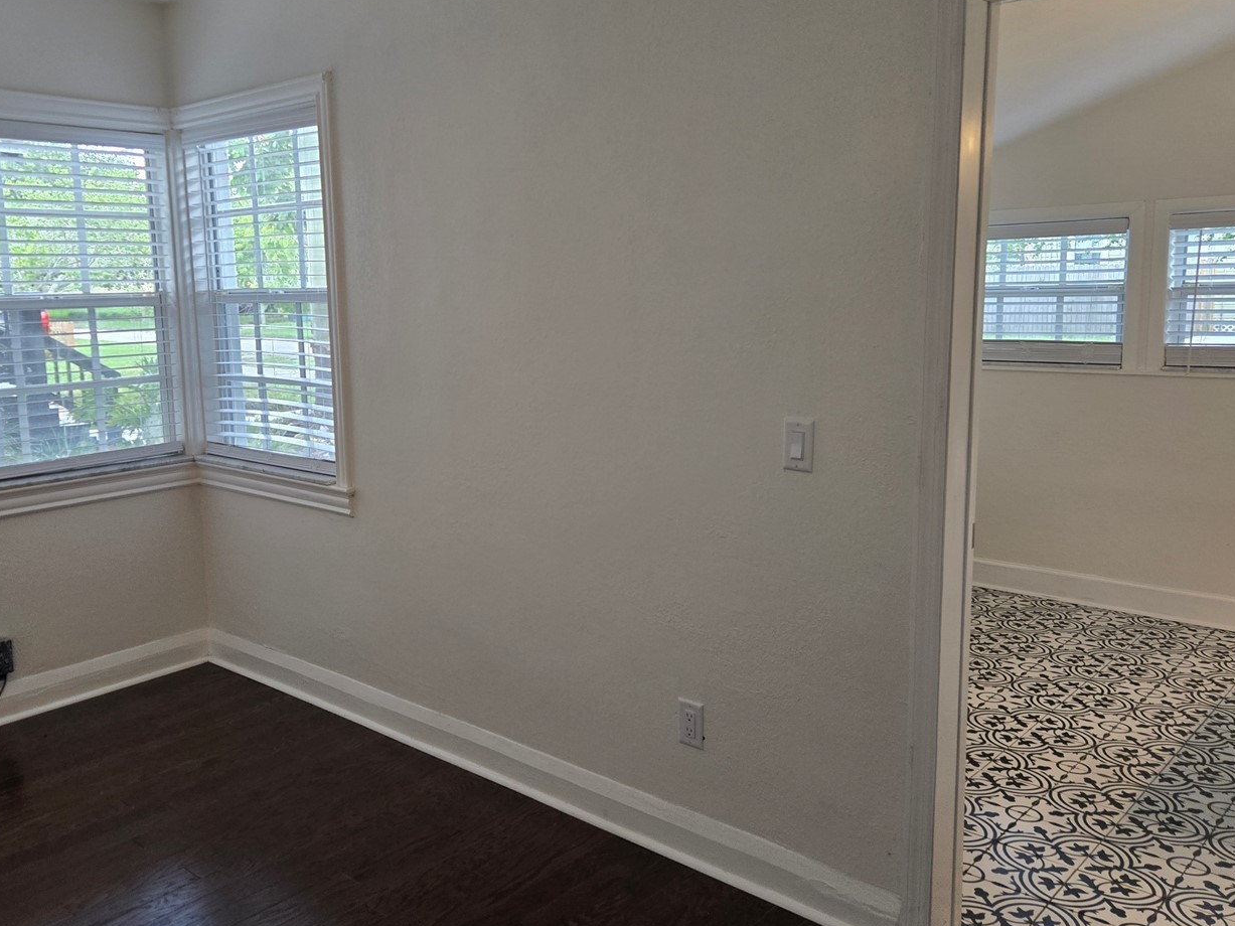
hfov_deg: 59.8
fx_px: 1070
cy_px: 461
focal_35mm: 30
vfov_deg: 46.8
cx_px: 555
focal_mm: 5.4
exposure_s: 1/120
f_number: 1.8
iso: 100
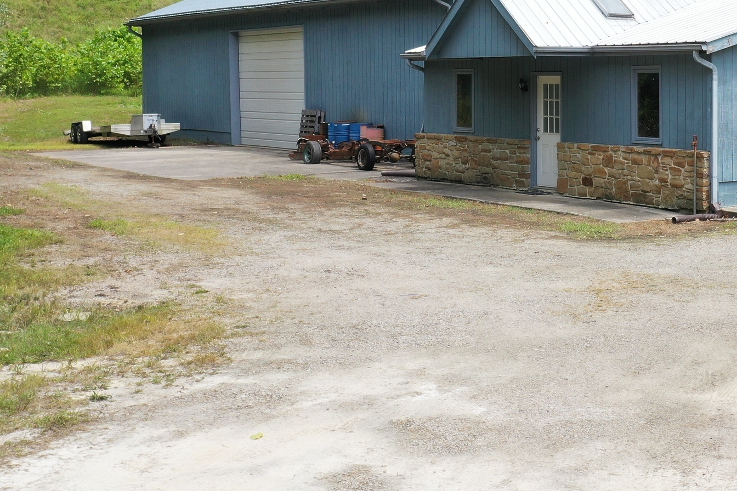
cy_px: 78
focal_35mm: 64
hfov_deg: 29.4
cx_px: 732
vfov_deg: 20.9
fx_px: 1310
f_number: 5.6
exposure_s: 1/320
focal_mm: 10.26
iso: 100
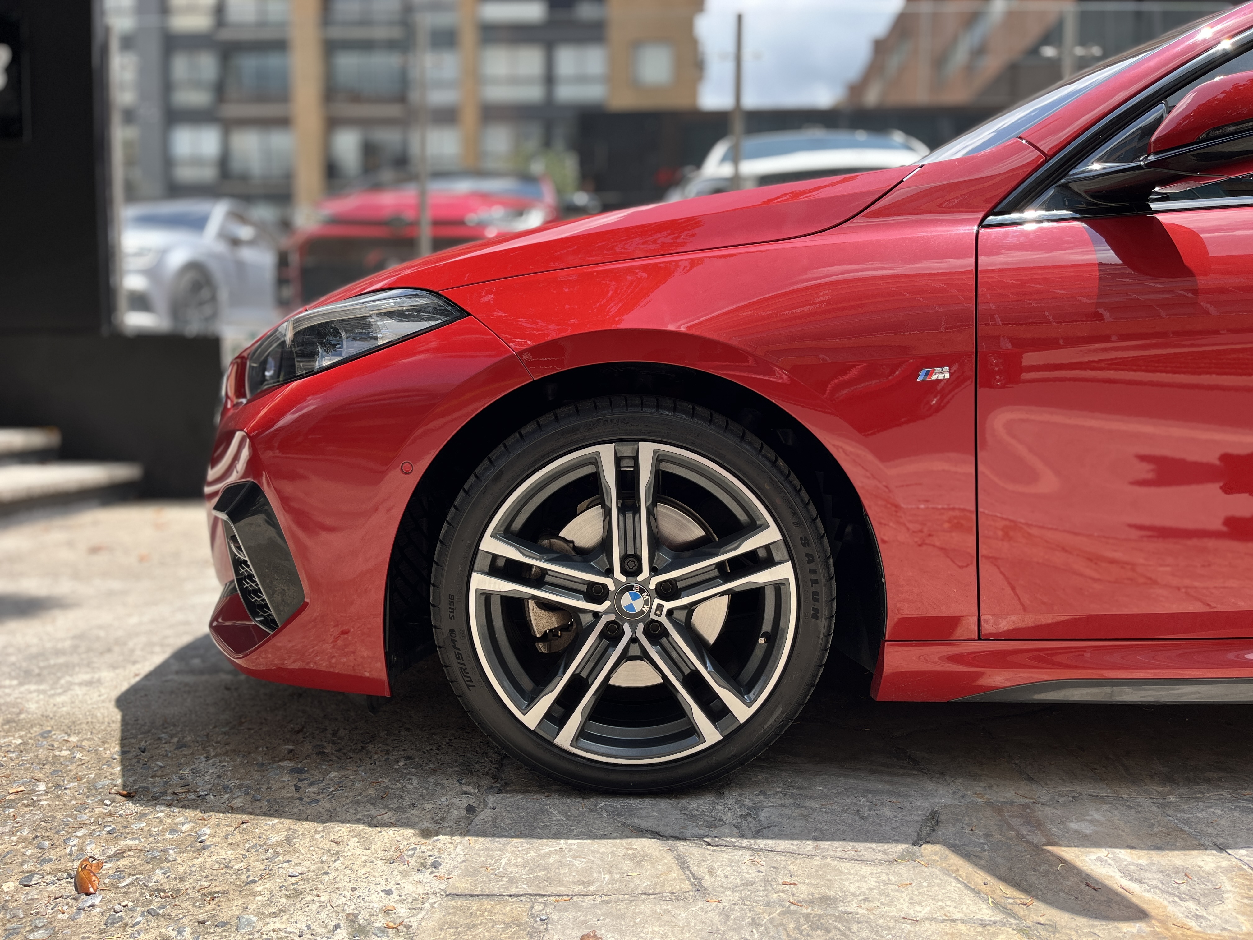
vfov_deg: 53.1
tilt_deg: -5.2
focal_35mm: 26
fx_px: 941
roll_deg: -0.4
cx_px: 626
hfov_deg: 67.3
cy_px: 470
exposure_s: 1/975
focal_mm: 5.1
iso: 50
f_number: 1.6
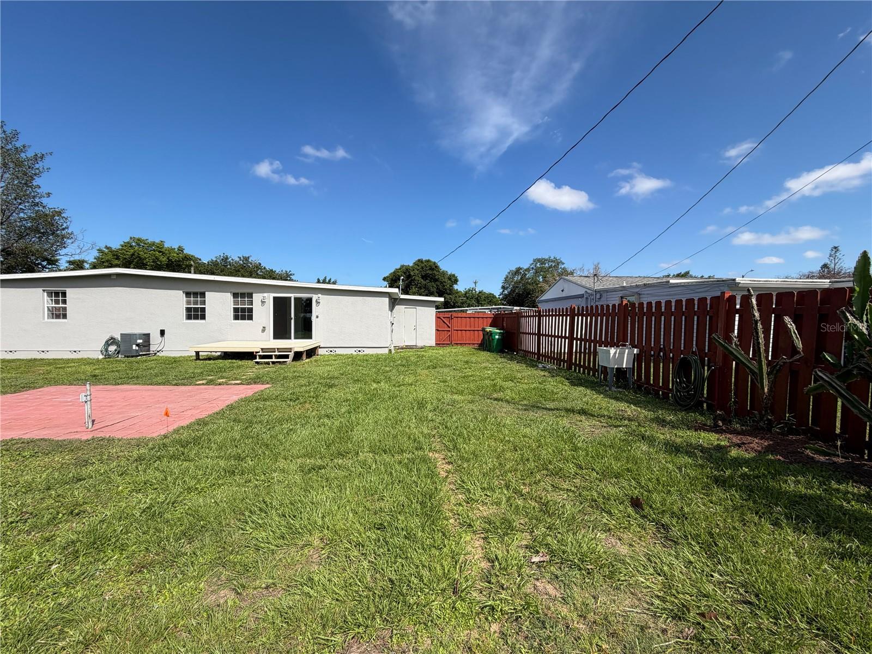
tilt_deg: +0.9
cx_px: 436
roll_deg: +0.3
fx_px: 353
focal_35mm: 14
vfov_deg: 85.7
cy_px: 327
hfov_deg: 102.1
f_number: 2.2
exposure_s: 1/770
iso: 20
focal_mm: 2.22
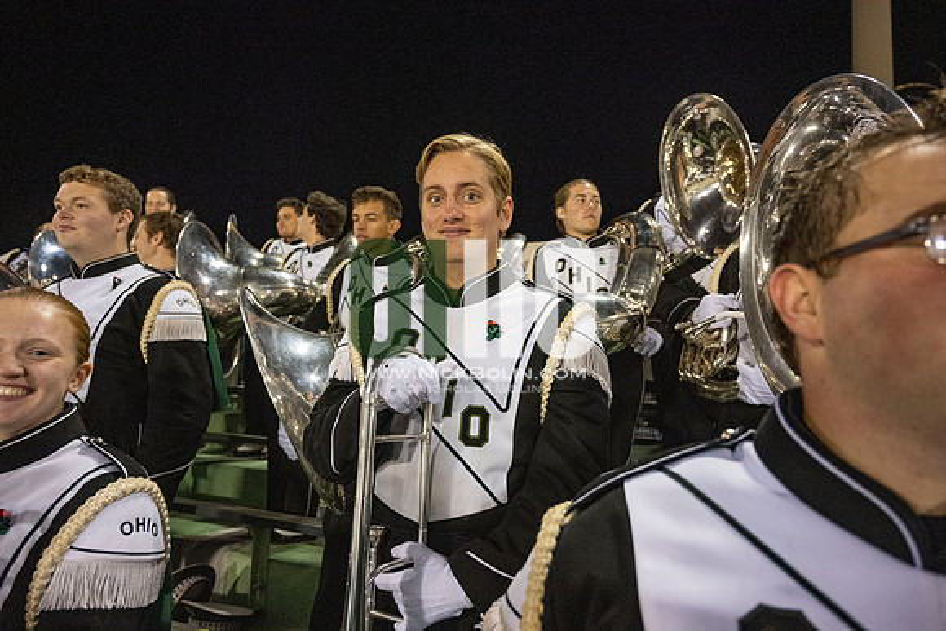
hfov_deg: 73.7
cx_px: 473
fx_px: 631
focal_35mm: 24
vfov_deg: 53.2
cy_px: 316
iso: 3200
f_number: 4
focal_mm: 24
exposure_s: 1/500
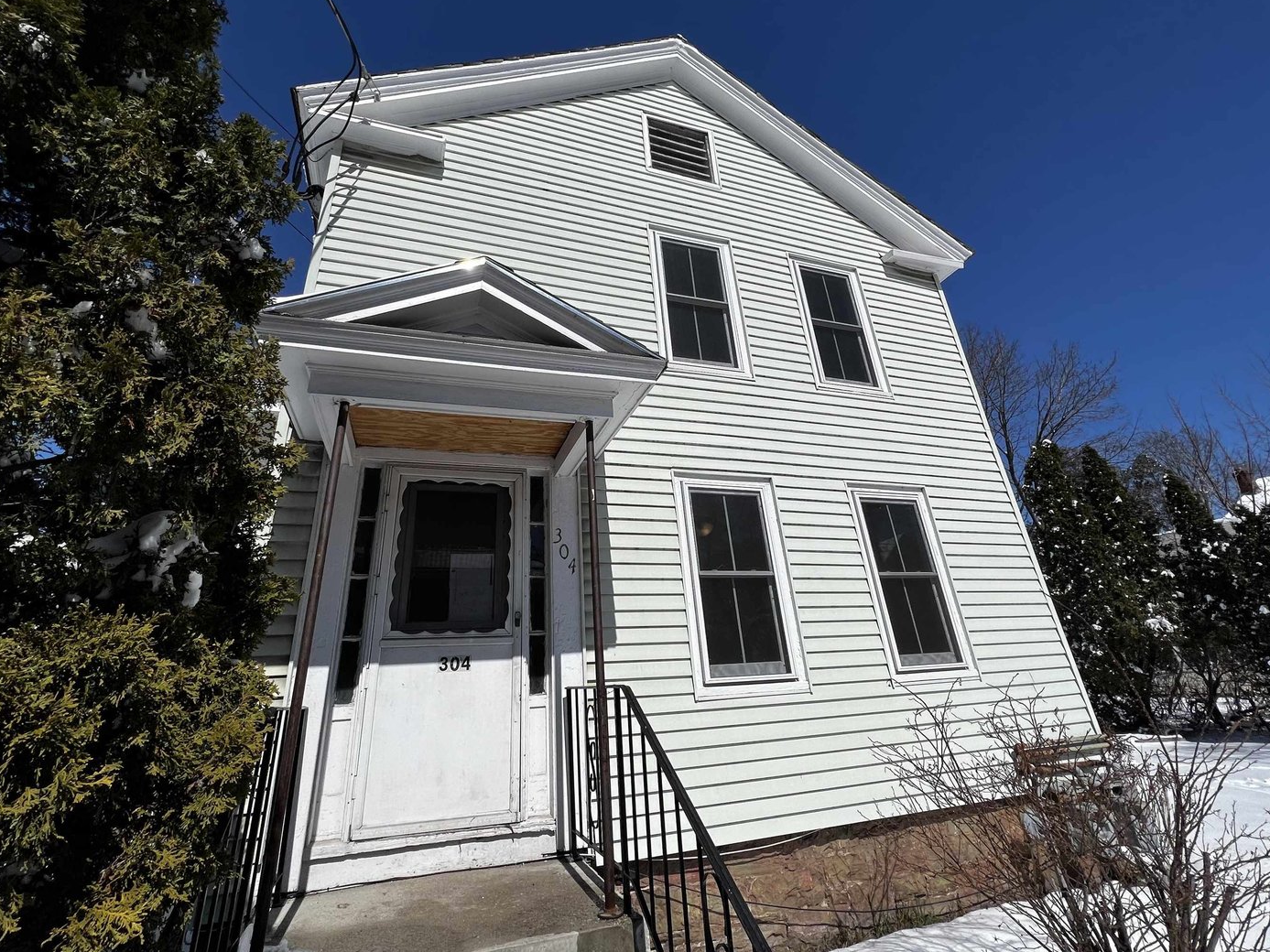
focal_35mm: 15
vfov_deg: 81.4
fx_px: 550
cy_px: 418
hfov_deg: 98.2
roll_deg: +2.9
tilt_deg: +24.5
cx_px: 624
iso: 40
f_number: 1.8
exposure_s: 1/5525
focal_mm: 1.57
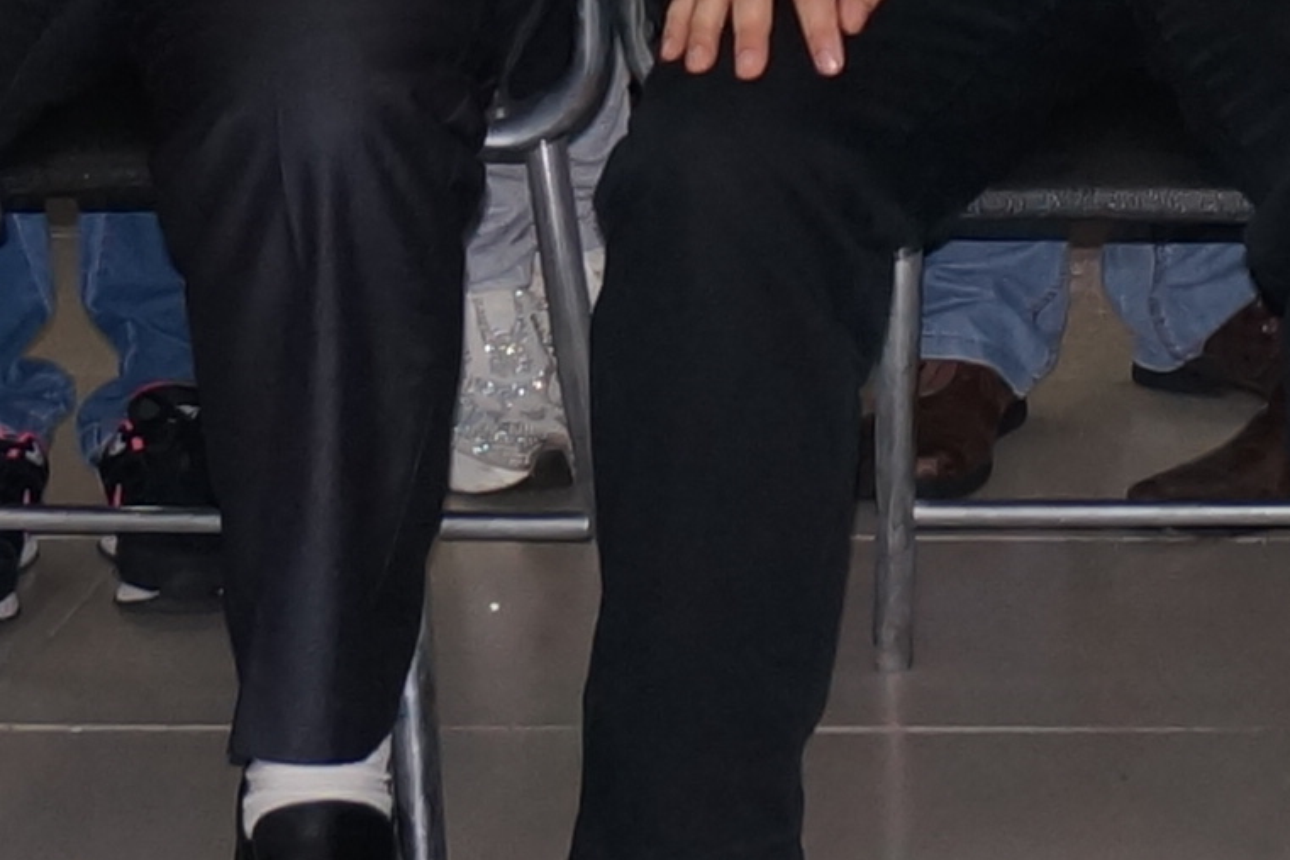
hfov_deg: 9.6
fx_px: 7280
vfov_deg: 6.5
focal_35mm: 203
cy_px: -1019
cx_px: 2400
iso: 500
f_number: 4
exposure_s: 1/60
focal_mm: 21
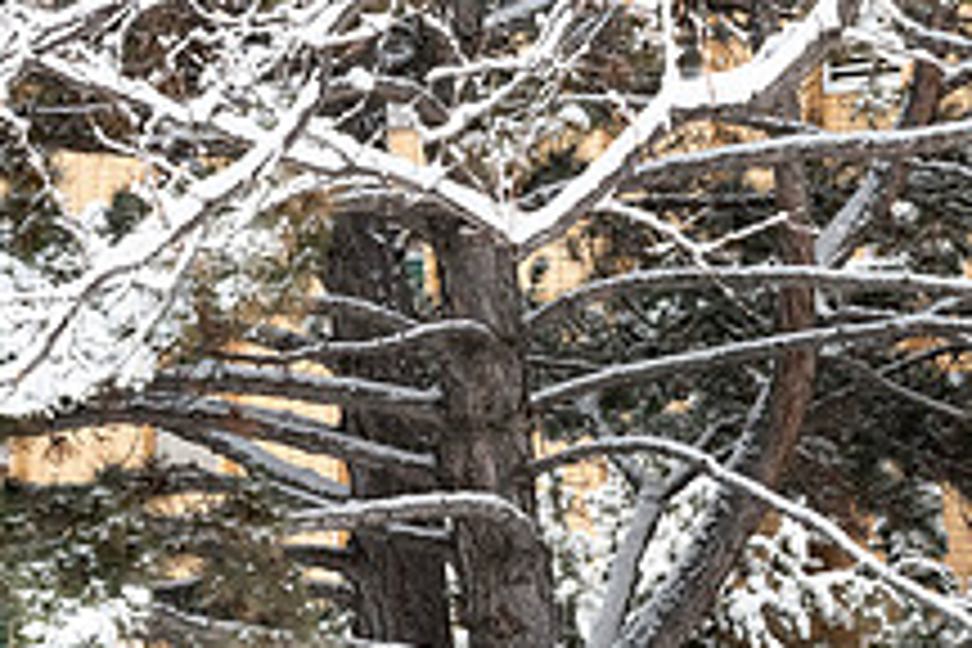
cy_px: 538
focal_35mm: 161
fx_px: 4347
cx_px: 824
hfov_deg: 12.7
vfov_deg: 8.5
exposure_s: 1/200
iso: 3200
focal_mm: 60
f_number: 25
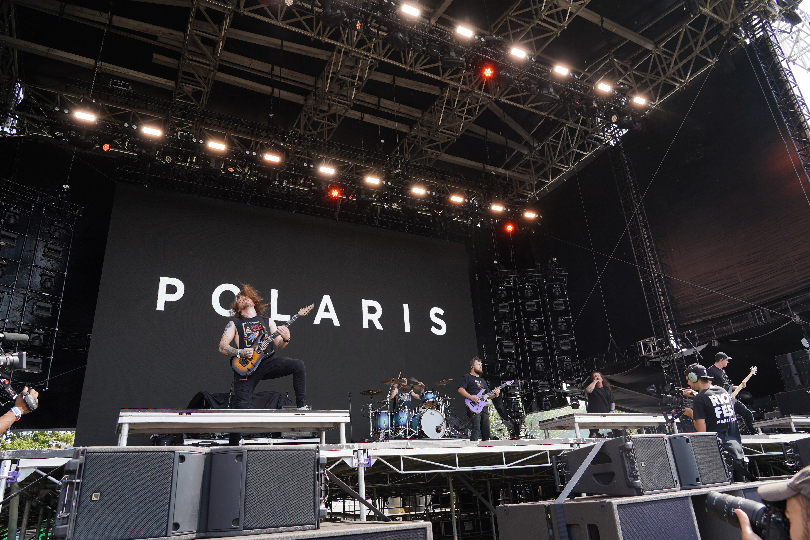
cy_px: 270
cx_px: 405
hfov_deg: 73.7
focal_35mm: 24
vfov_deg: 53.1
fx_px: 540
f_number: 7.1
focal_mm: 24
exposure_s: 1/100
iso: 100
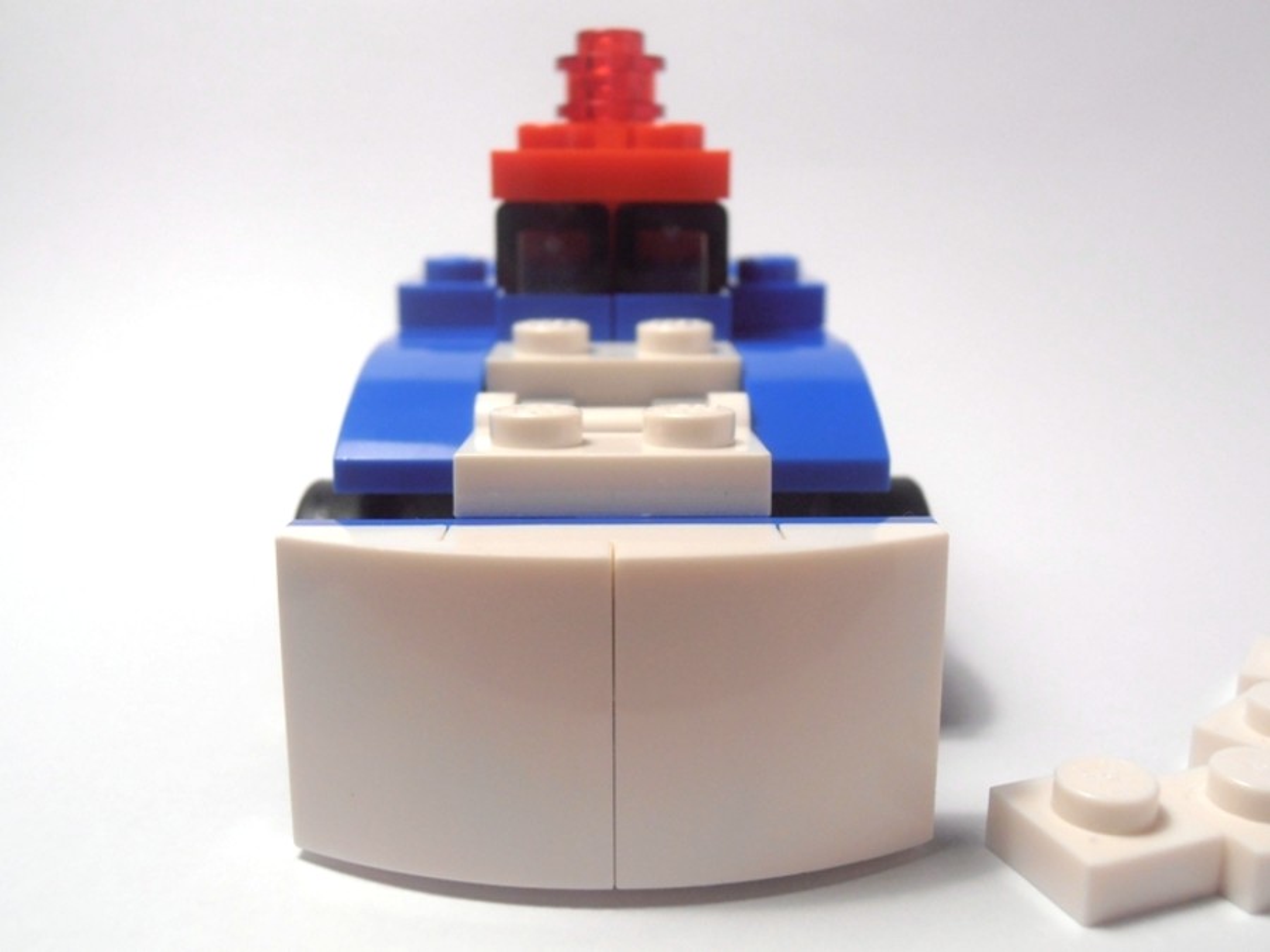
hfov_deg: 50.1
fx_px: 1357
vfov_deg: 38.7
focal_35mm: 37
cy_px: 476
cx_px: 635
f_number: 3.9
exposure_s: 1/80
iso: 80
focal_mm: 6.61
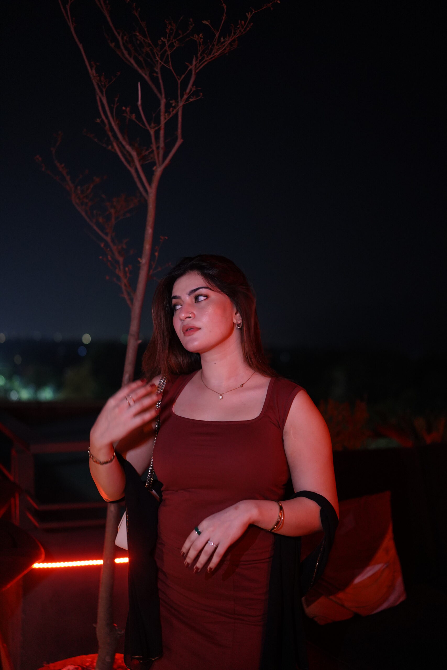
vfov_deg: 54.4
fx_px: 652
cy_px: 335
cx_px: 224
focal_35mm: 35
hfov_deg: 37.9
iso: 2500
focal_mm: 35
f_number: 1.4
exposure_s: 1/100
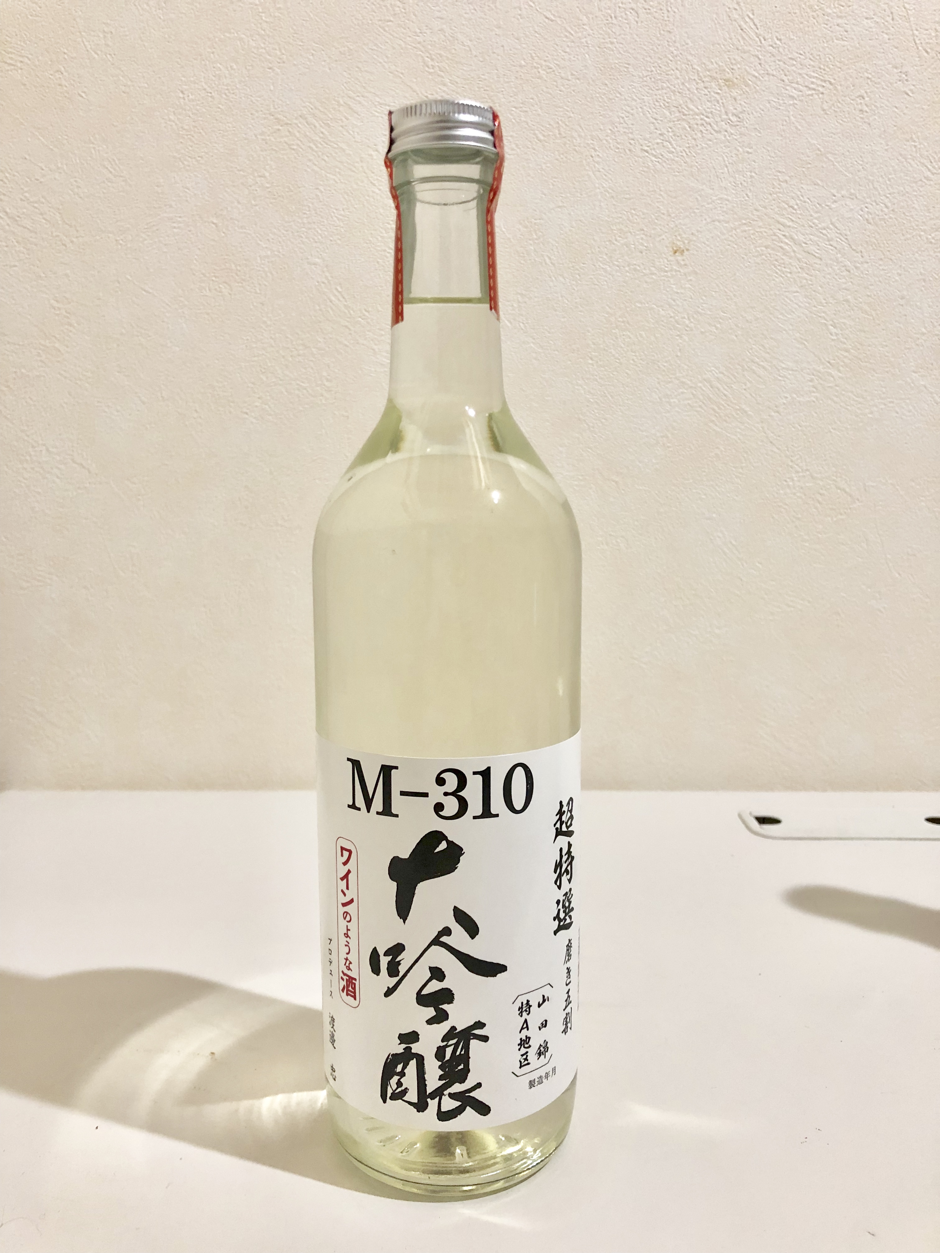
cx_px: 470
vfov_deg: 63.4
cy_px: 626
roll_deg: +0.0
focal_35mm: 28
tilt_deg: -7.7
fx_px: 1014
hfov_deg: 49.7
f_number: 1.8
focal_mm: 4
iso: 64
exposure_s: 1/15
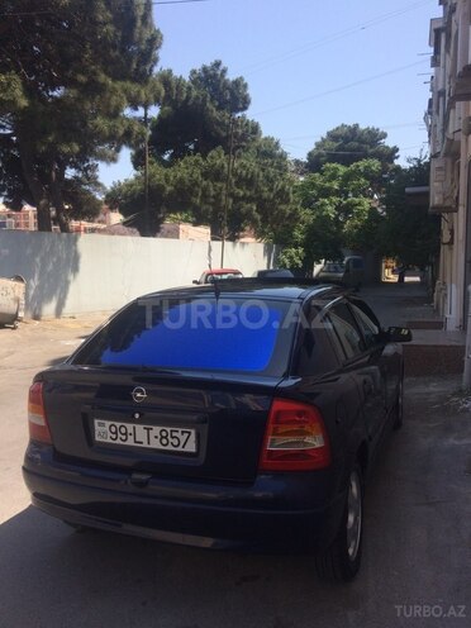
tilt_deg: -6.2
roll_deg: +0.9
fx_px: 526
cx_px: 236
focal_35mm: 29
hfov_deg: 48.2
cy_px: 314
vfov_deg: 61.7
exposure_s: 1/1001
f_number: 2.2
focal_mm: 4.15
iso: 32
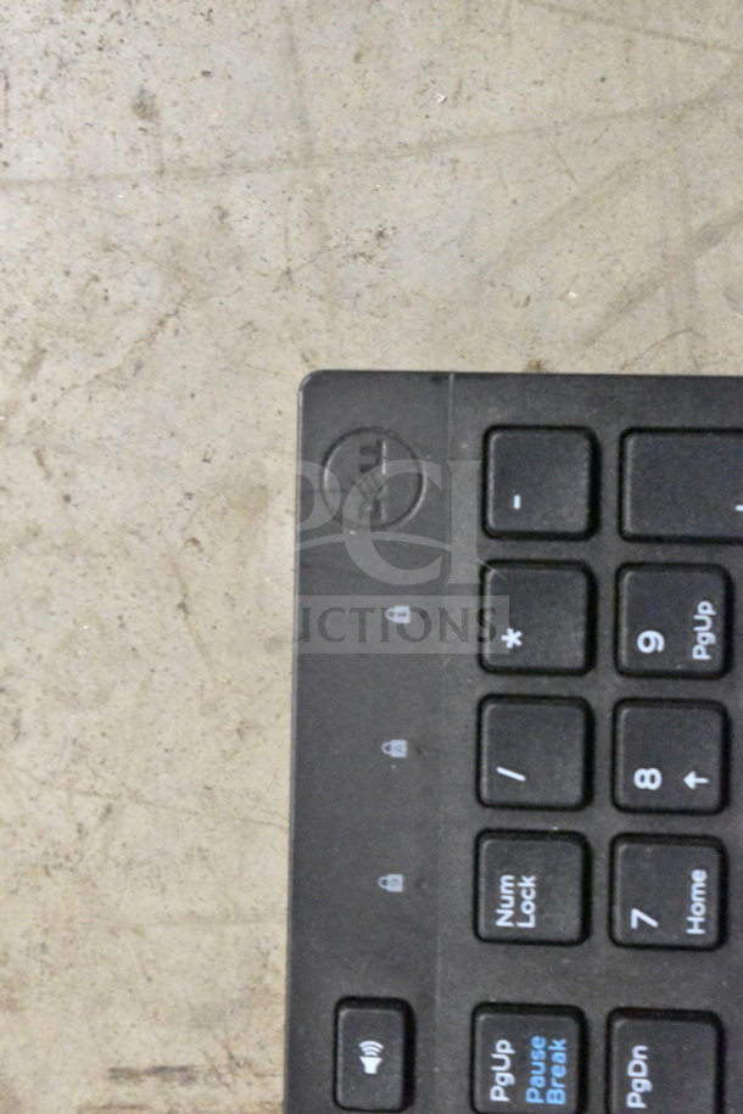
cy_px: 557
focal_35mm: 82
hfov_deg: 16.6
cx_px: 372
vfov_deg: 24.6
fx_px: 2554
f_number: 5.6
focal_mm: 55
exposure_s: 1/100
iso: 22800
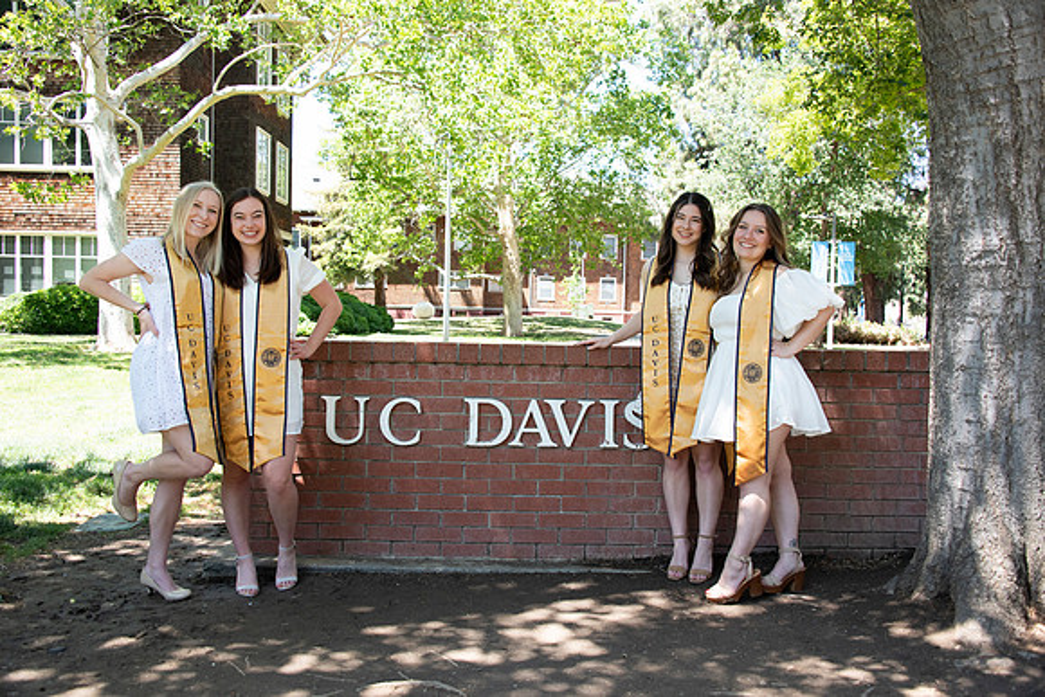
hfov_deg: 55.8
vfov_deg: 38.9
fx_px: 987
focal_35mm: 34
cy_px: 348
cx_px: 522
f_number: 5.6
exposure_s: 1/320
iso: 640
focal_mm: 34
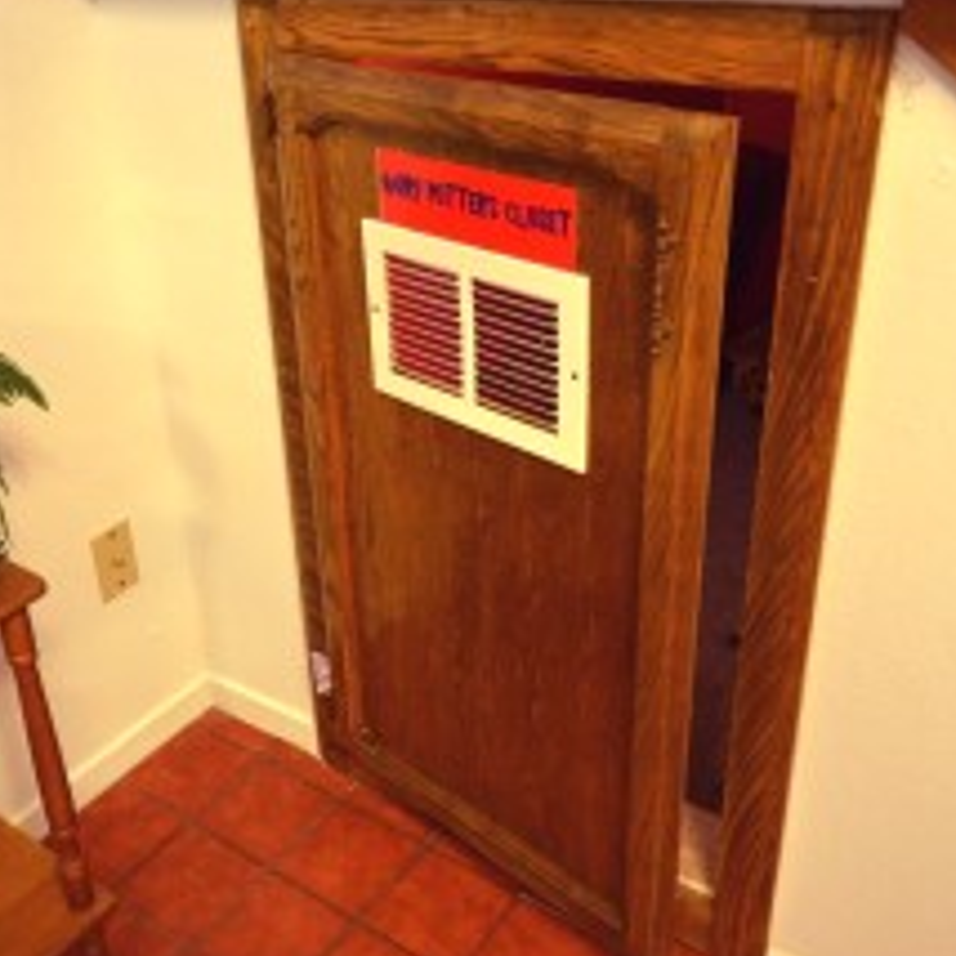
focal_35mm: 38
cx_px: 389
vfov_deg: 43.8
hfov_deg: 43.7
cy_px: 418
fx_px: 1187
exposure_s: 1/30
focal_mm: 16
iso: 1600
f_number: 4
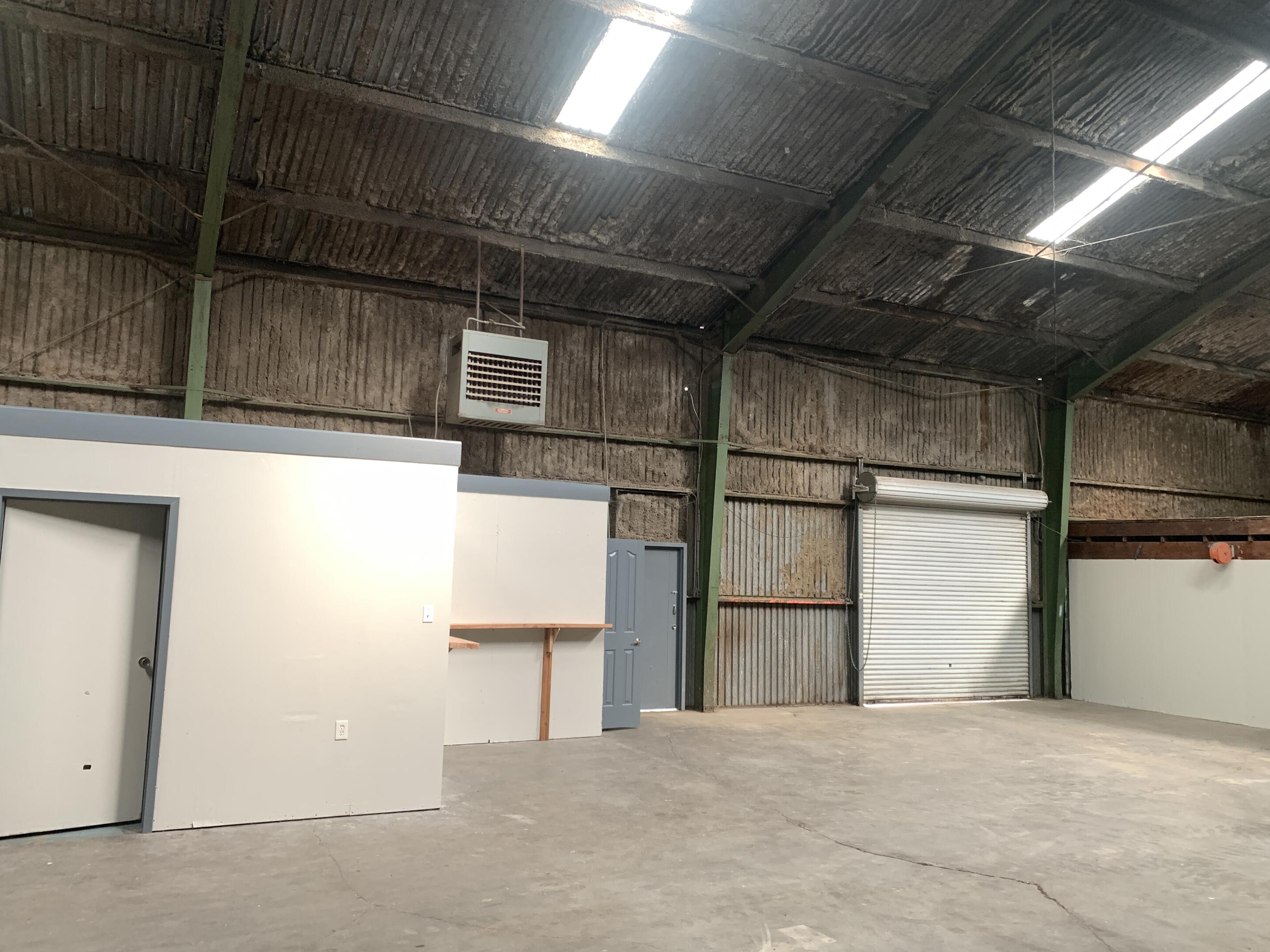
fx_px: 991
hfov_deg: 65.3
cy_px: 479
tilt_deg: +5.2
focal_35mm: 27
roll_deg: -1.5
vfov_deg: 51.4
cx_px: 622
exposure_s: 1/60
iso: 125
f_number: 1.8
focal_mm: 4.25
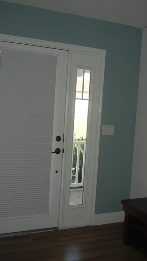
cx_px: 86
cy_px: 132
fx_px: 291
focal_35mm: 42
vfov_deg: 48.4
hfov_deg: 28.3
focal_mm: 26
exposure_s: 1/125
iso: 140
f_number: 4.2
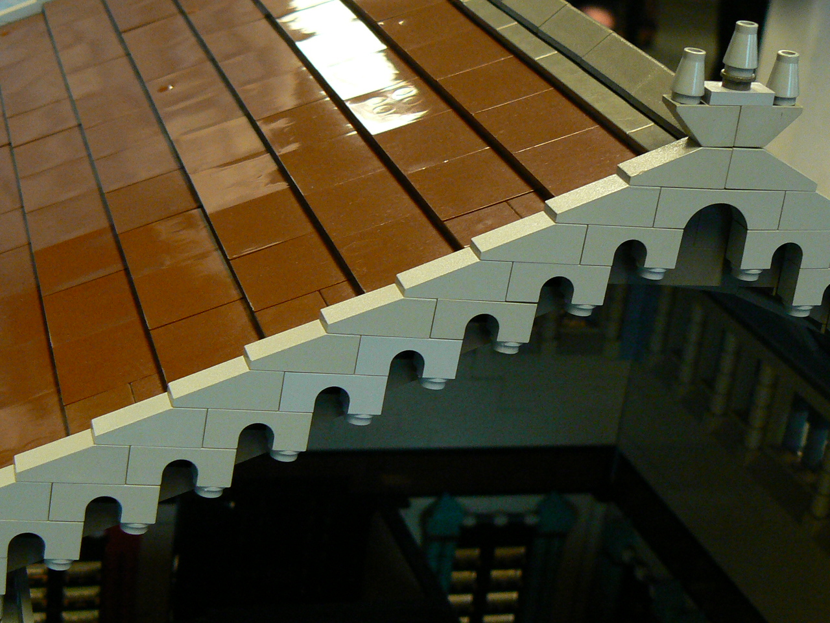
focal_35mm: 70
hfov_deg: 27.8
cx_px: 415
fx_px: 1678
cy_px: 312
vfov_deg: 21.0
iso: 200
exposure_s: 1/25
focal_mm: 8.6
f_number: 2.8
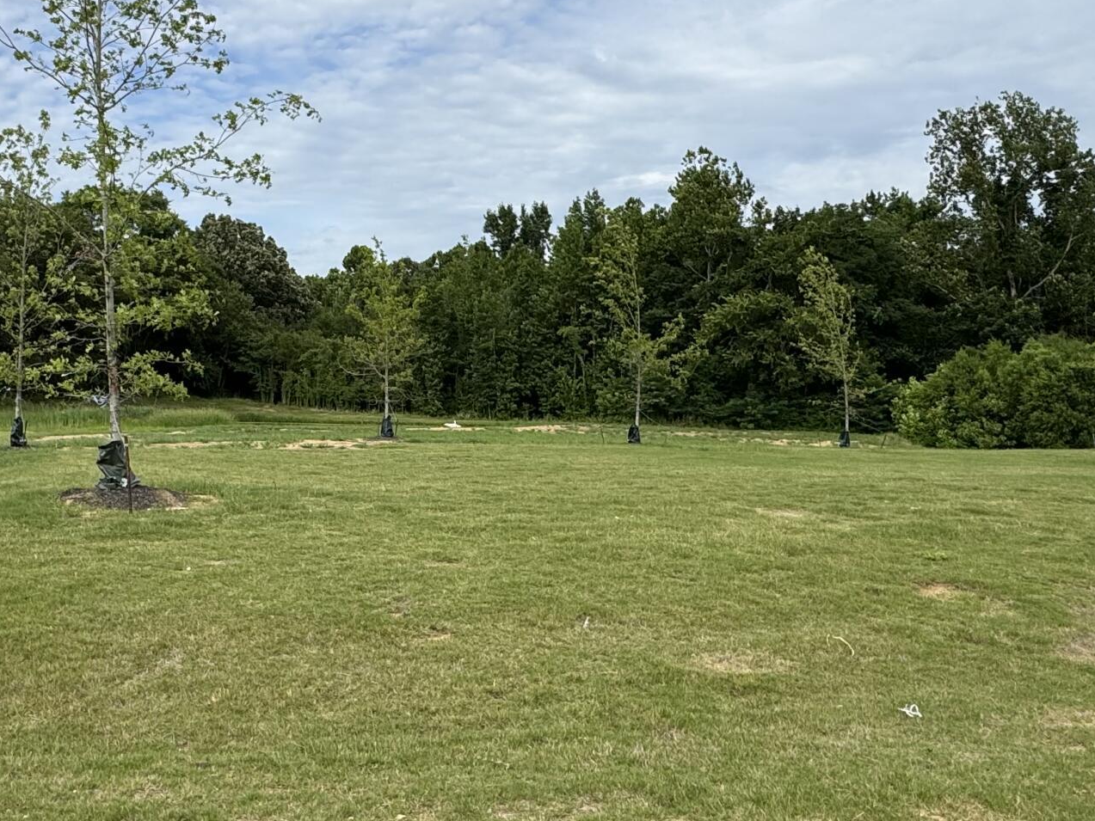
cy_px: 399
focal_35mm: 33
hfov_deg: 54.2
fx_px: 1044
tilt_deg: -0.1
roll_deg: -1.3
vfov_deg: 42.9
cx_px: 366
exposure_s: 1/1346
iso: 40
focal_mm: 2.22
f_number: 2.2
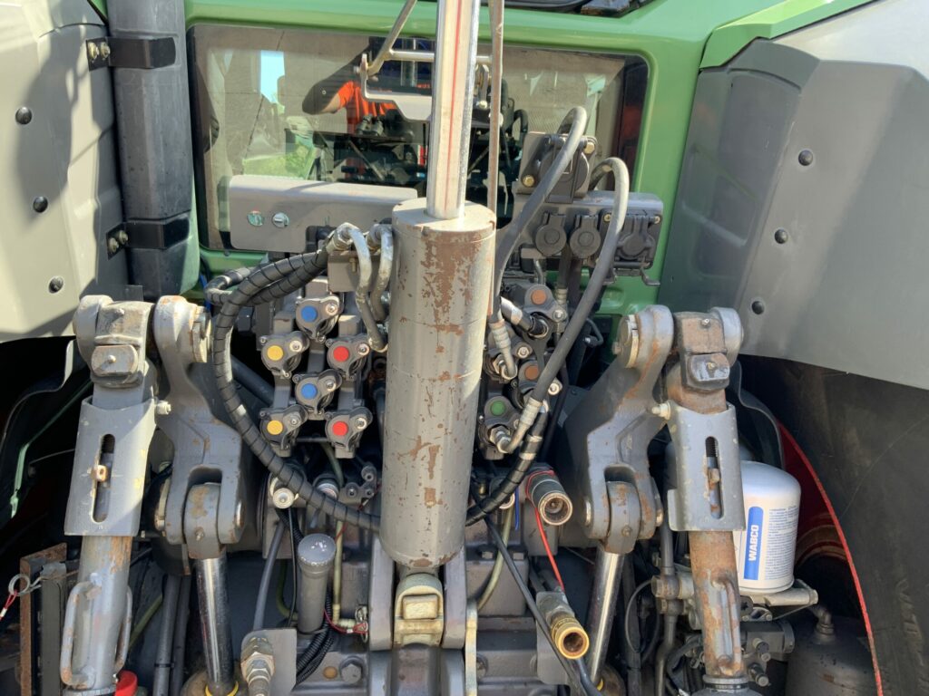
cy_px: 348
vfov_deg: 48.2
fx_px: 778
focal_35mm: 29
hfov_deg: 61.7
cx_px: 464
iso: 25
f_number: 1.8
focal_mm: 3
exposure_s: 1/122
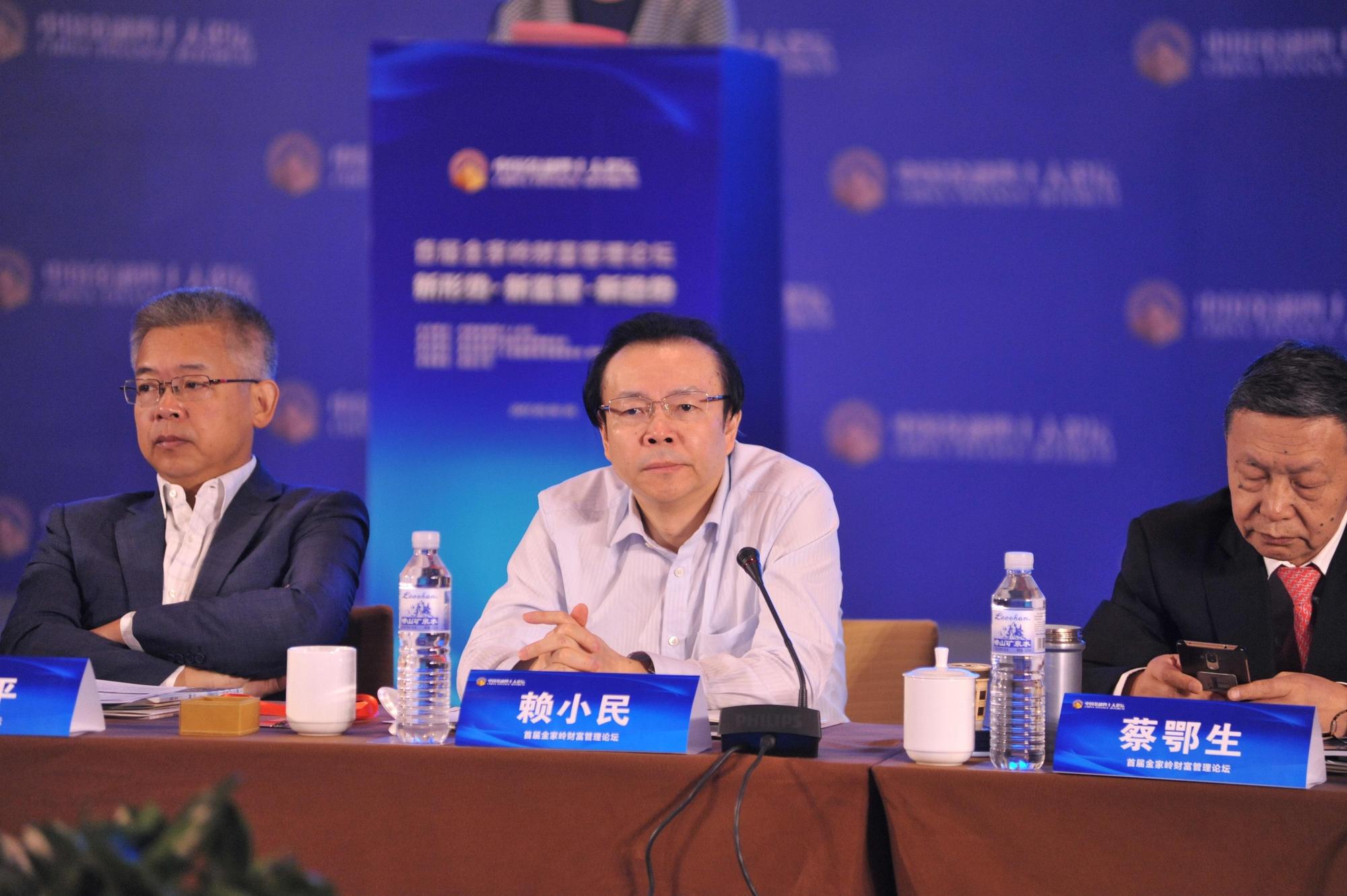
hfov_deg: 10.3
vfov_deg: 6.9
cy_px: 448
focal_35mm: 200
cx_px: 674
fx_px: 7479
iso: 2500
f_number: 3.5
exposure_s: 1/320
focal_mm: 200
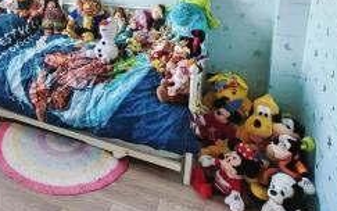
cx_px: 74
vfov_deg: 37.6
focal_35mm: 33
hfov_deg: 54.6
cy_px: 152
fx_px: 303
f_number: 2
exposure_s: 1/50
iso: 250
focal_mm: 1.82
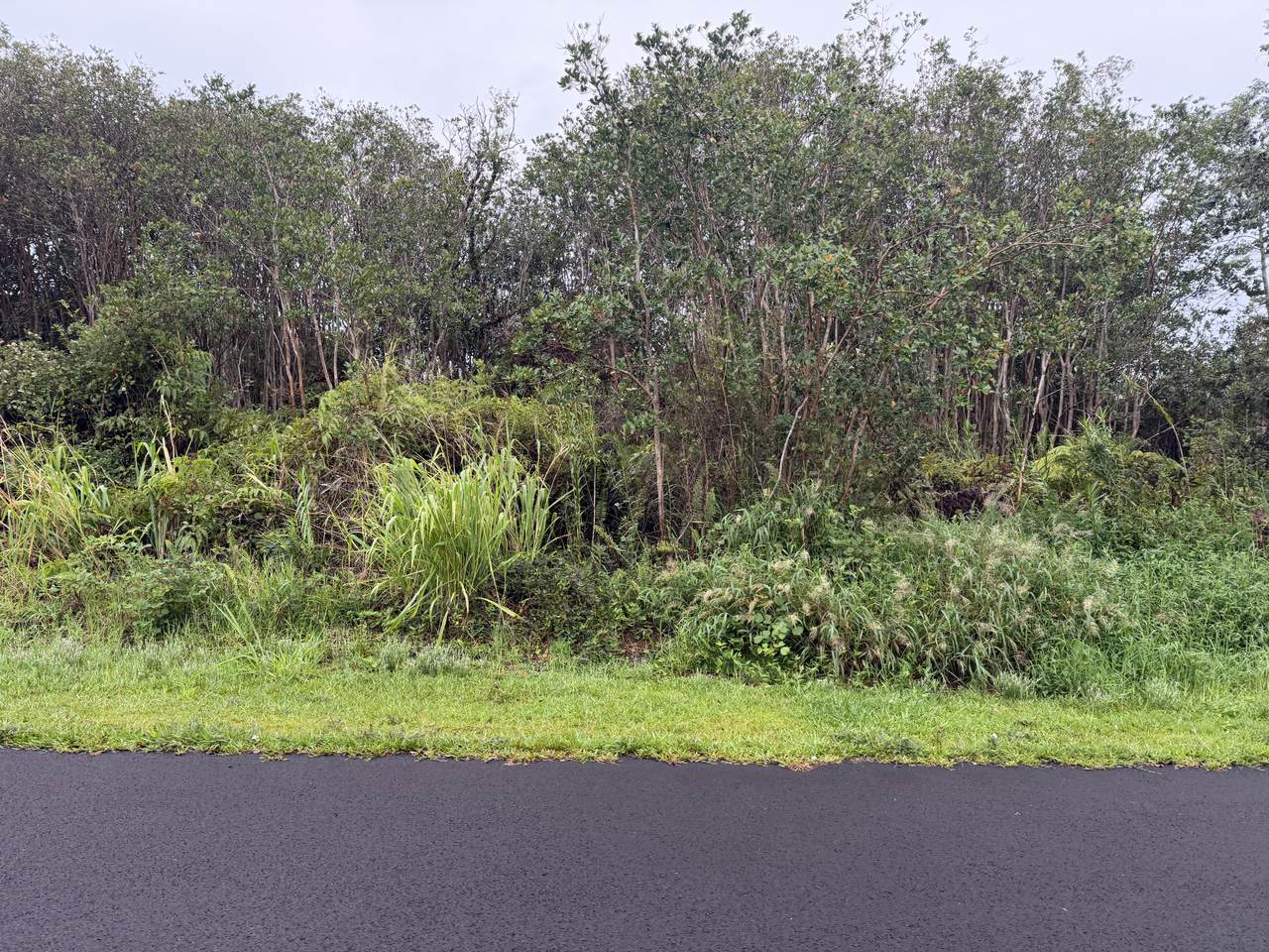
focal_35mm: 24
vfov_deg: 56.8
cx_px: 634
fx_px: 880
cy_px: 476
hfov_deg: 71.6
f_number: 1.78
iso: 100
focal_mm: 6.76
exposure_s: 1/504
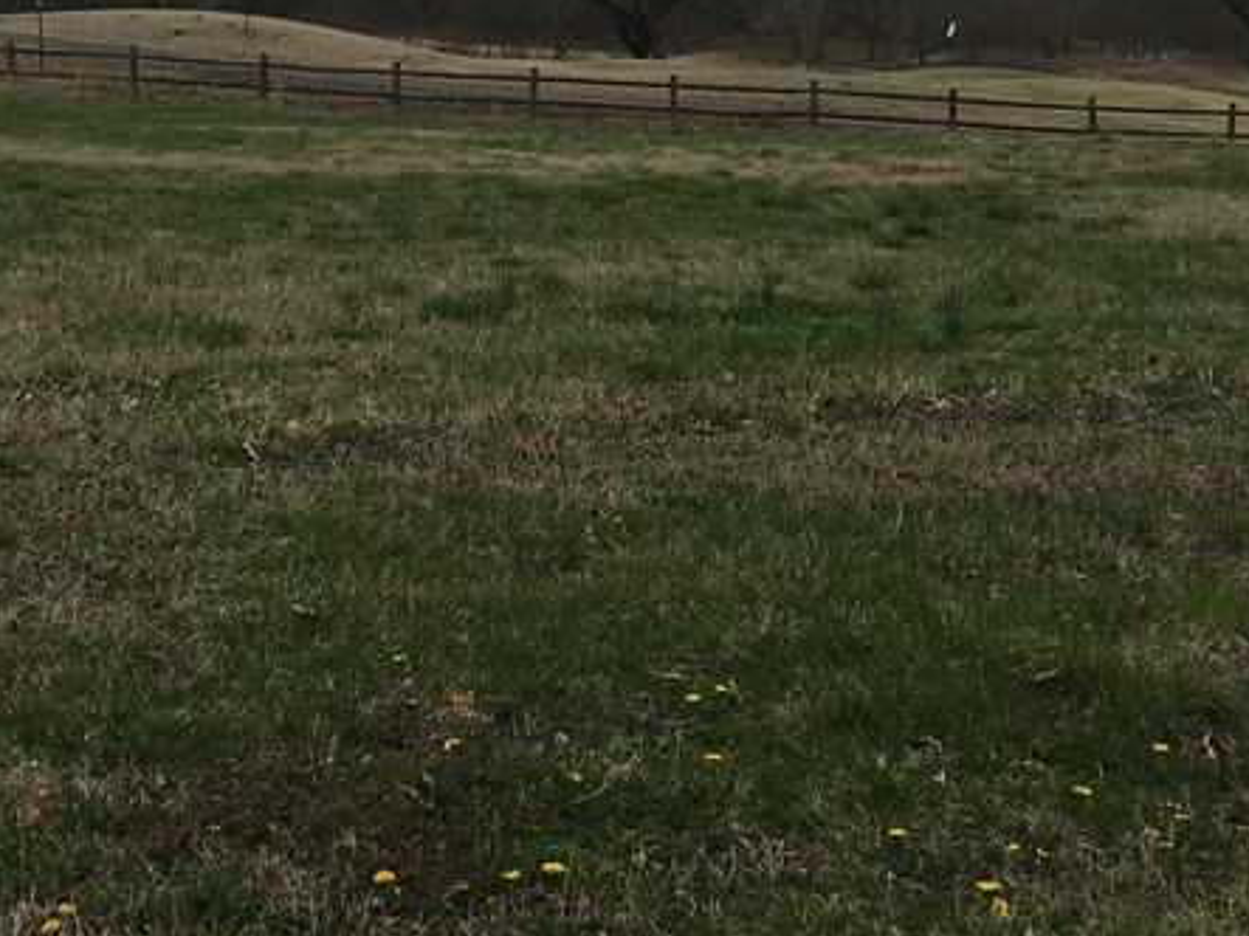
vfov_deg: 21.7
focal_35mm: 67
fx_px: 2417
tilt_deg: -4.5
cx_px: 648
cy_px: 240
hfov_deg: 29.0
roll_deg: -1.1
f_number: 2.2
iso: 25
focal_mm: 4.15
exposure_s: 1/1261
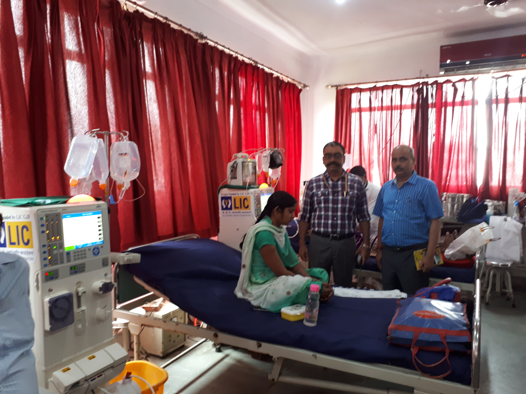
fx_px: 410
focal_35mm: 27
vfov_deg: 51.4
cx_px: 263
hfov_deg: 65.3
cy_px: 197
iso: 160
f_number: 1.9
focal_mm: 3.6
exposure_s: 1/20
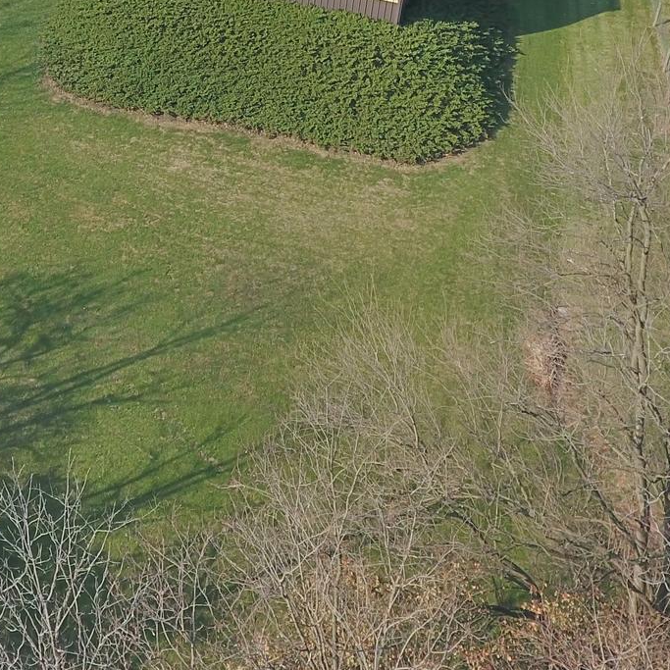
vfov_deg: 30.3
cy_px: 28
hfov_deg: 30.7
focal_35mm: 53
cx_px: 65
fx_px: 1161
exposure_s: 1/924
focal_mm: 3.61
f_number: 2.8
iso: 100
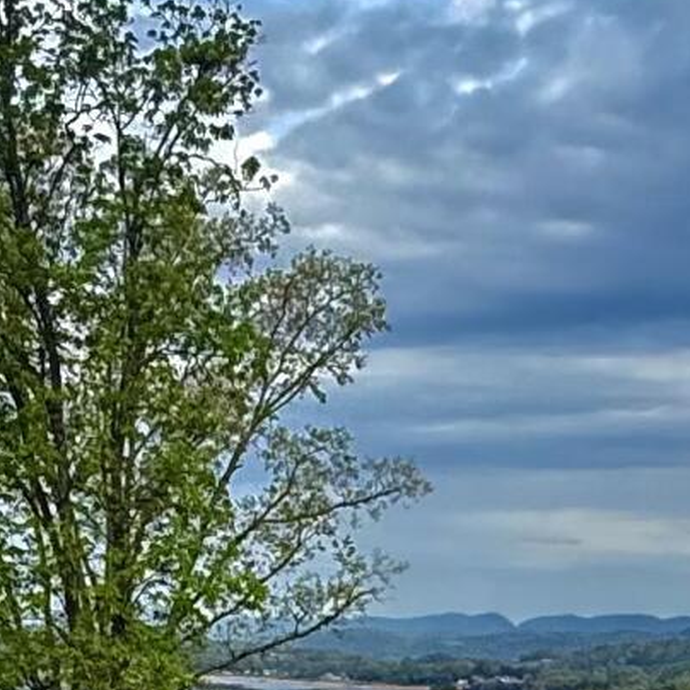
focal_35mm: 92
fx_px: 2075
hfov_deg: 18.8
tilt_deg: -12.7
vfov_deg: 16.6
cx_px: 229
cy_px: 1132
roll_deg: -1.7
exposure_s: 1/789
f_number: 2.2
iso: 50
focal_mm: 2.22
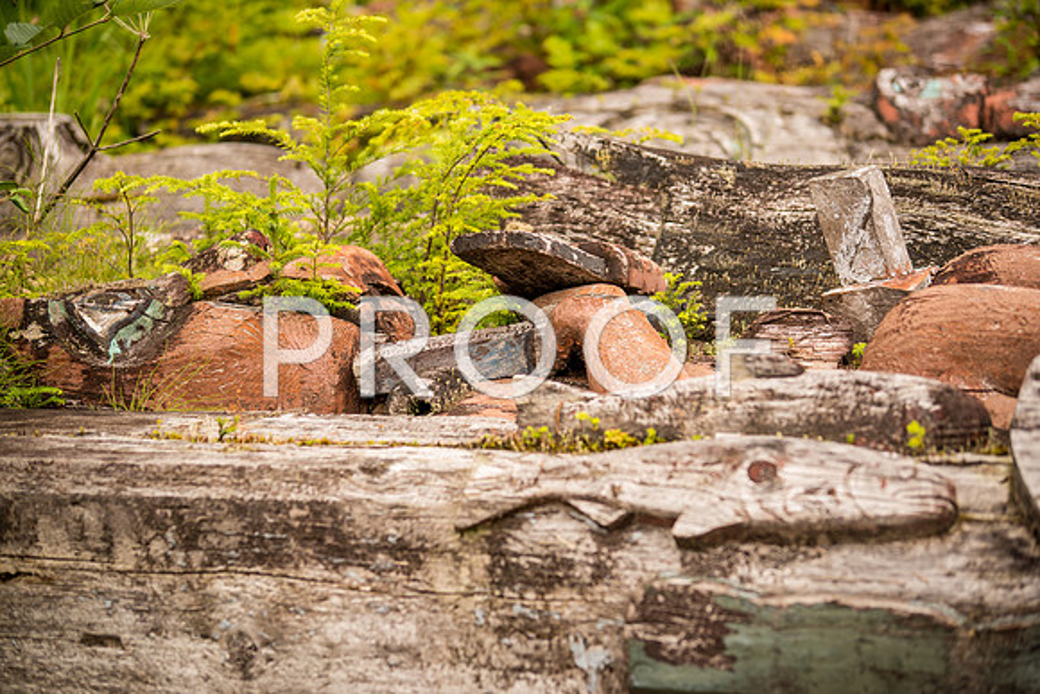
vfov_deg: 11.4
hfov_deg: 17.1
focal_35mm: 120
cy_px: 347
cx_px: 520
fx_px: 3467
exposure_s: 1/500
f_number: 2.8
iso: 200
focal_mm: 120
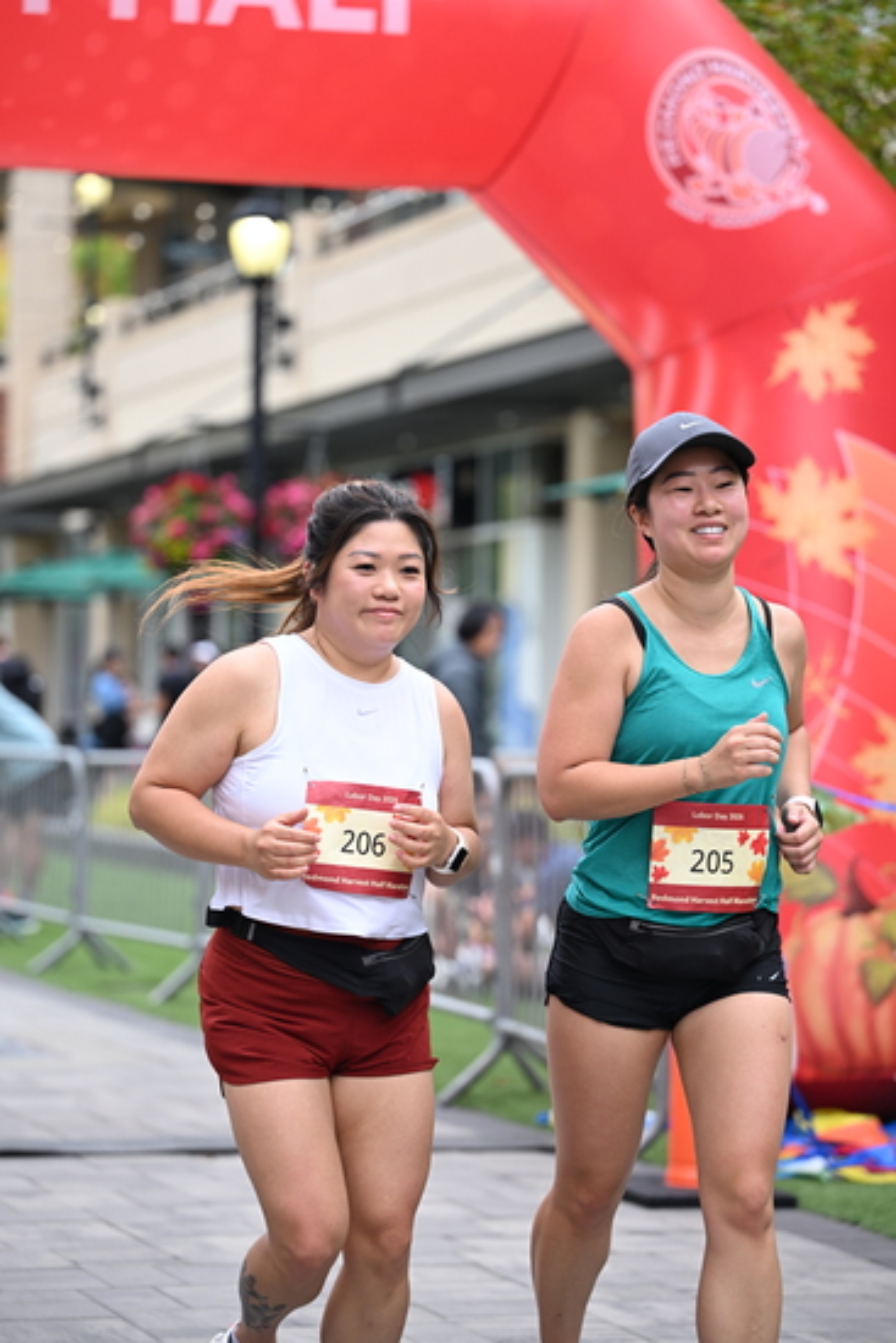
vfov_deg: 20.8
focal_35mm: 98
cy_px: 672
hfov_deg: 14.0
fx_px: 3656
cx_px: 448
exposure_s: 1/1600
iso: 640
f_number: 2.8
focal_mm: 98
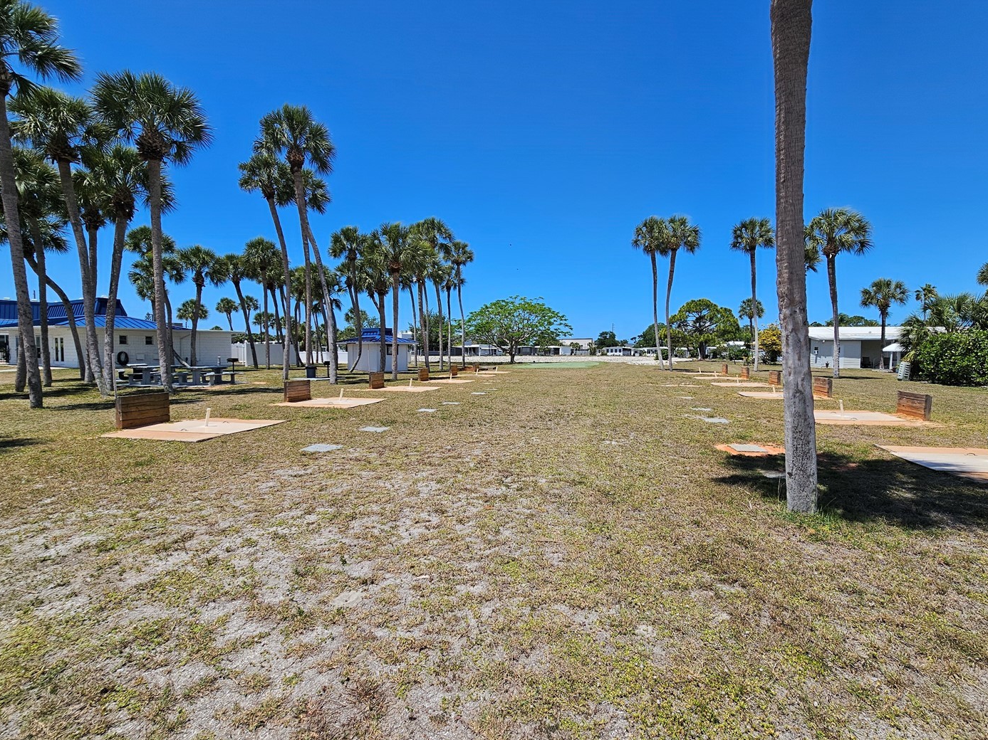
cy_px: 370
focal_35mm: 15
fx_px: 428
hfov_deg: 98.1
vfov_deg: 81.7
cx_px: 517
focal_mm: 2.2
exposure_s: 1/3034
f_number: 2.2
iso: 50
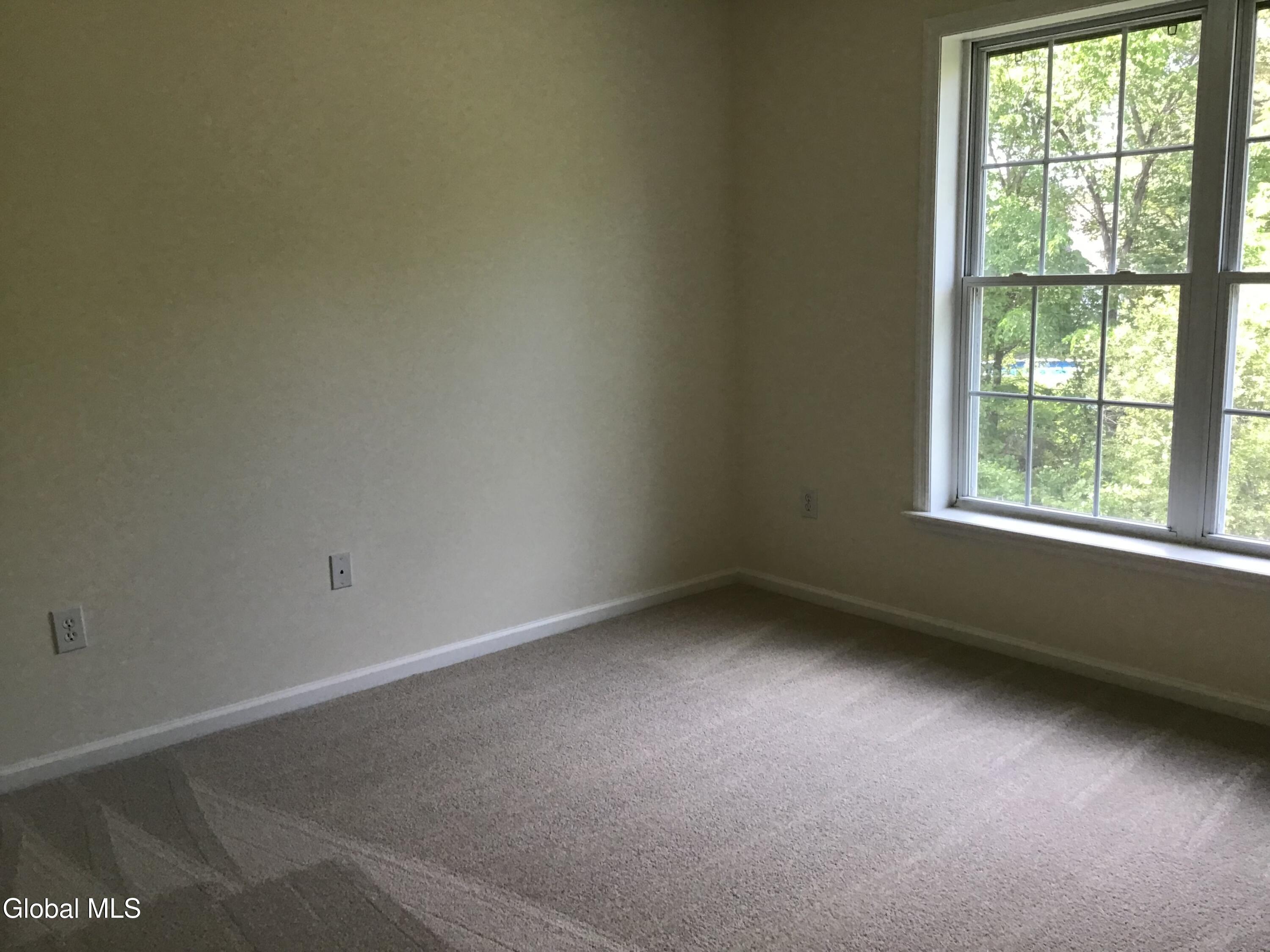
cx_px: 635
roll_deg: +0.7
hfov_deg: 58.4
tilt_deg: -11.3
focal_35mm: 31
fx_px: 1137
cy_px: 476
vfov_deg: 45.4
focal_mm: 3.3
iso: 25
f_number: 2.4
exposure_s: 1/33
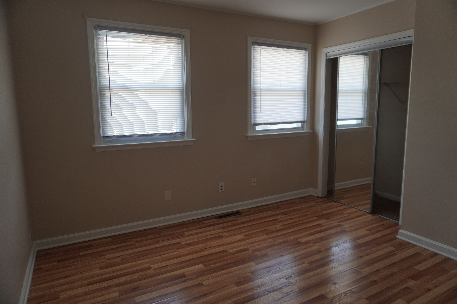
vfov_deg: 53.1
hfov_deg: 73.7
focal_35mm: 24
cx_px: 228
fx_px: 305
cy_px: 152
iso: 100
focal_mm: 16
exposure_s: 1/60
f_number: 4
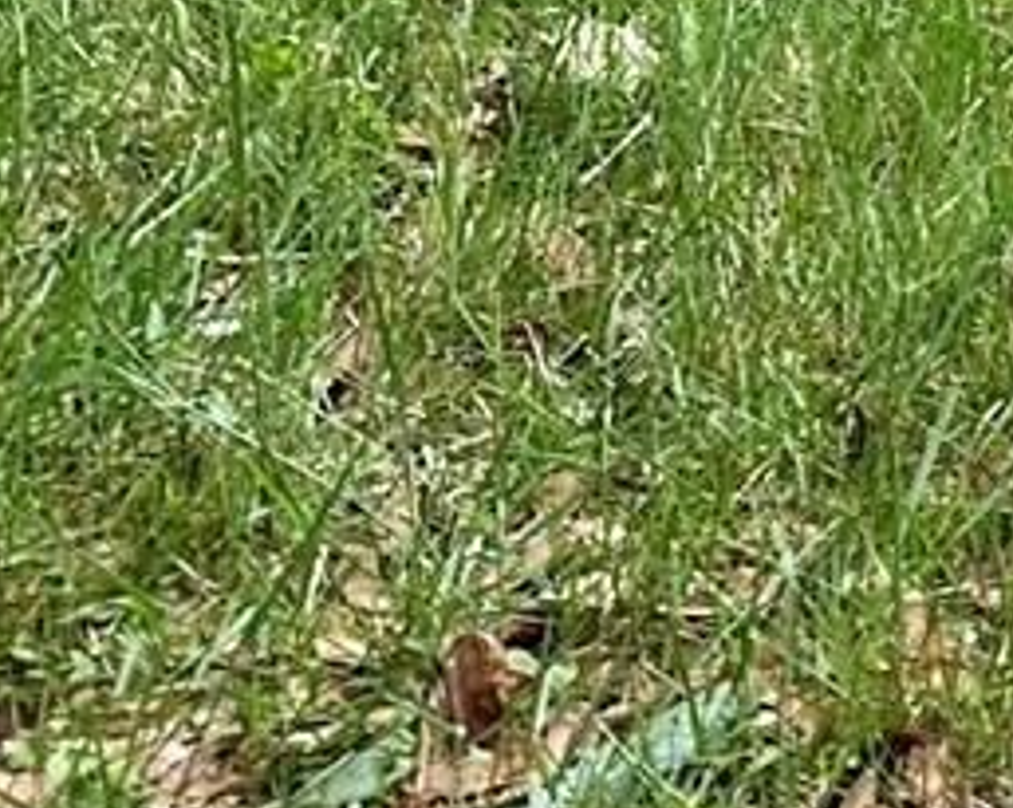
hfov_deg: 10.1
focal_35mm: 146
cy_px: -1411
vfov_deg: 9.0
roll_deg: -1.0
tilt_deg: -5.9
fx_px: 4372
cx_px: 2944
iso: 80
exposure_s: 1/580
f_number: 1.78
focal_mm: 6.86
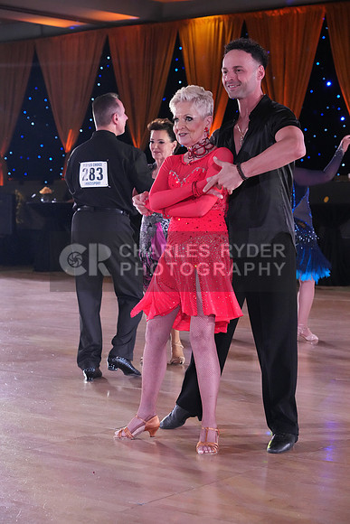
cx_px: 175
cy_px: 262
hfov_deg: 17.7
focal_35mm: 77
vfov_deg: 26.3
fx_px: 1122
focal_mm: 77
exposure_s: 1/400
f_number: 5.6
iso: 8000
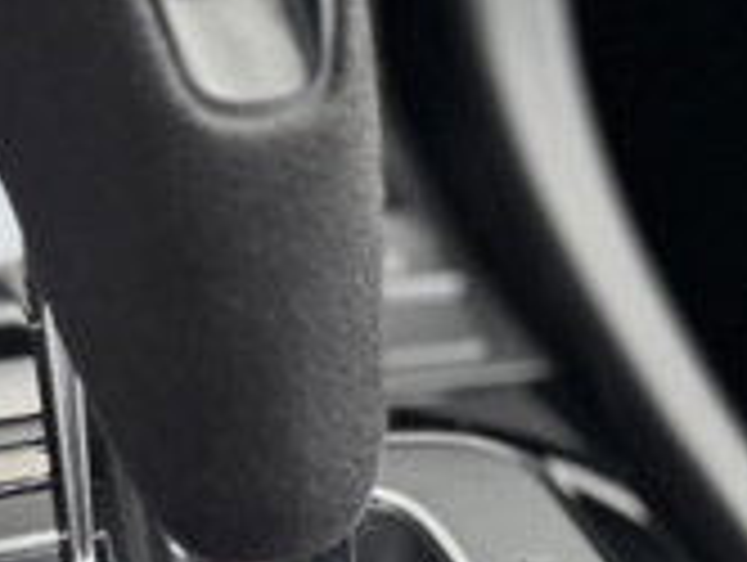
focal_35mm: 111
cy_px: 499
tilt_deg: -27.1
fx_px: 2399
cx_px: 274
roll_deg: -4.3
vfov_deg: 13.3
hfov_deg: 17.7
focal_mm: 6.76
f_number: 1.78
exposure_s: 1/353
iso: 80
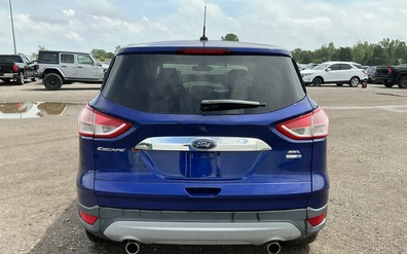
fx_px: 333
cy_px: 136
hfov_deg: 62.9
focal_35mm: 30
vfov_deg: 41.8
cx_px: 204
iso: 25
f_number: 1.8
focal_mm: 3
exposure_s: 1/1098
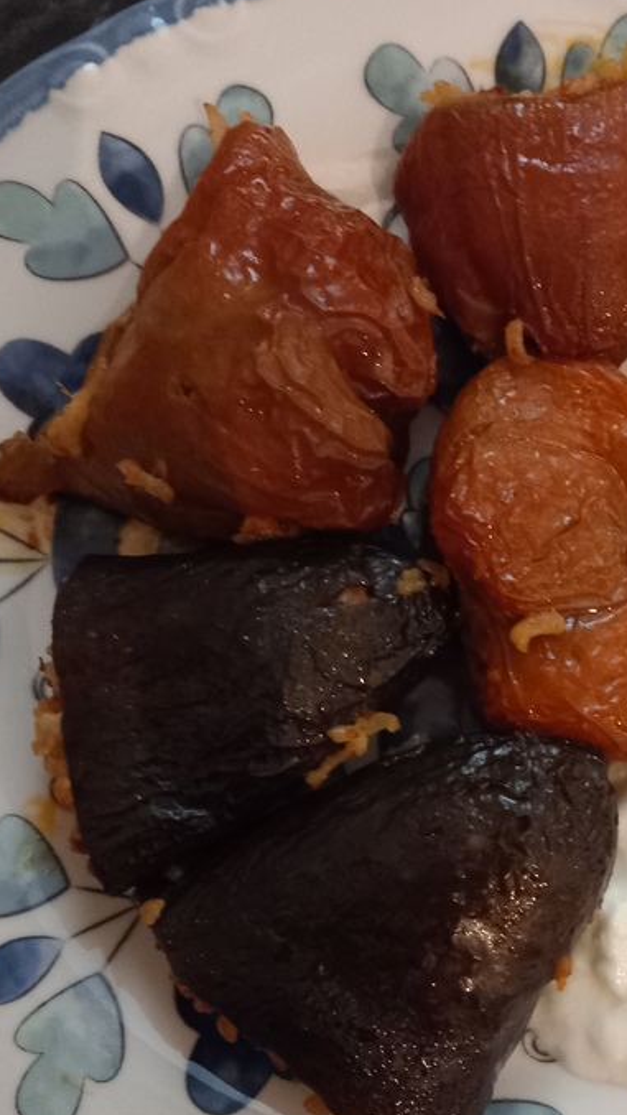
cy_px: 705
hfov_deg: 29.1
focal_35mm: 40
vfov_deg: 49.9
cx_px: 502
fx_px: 1182
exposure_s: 1/14.3
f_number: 1.8
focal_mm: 4
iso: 1000
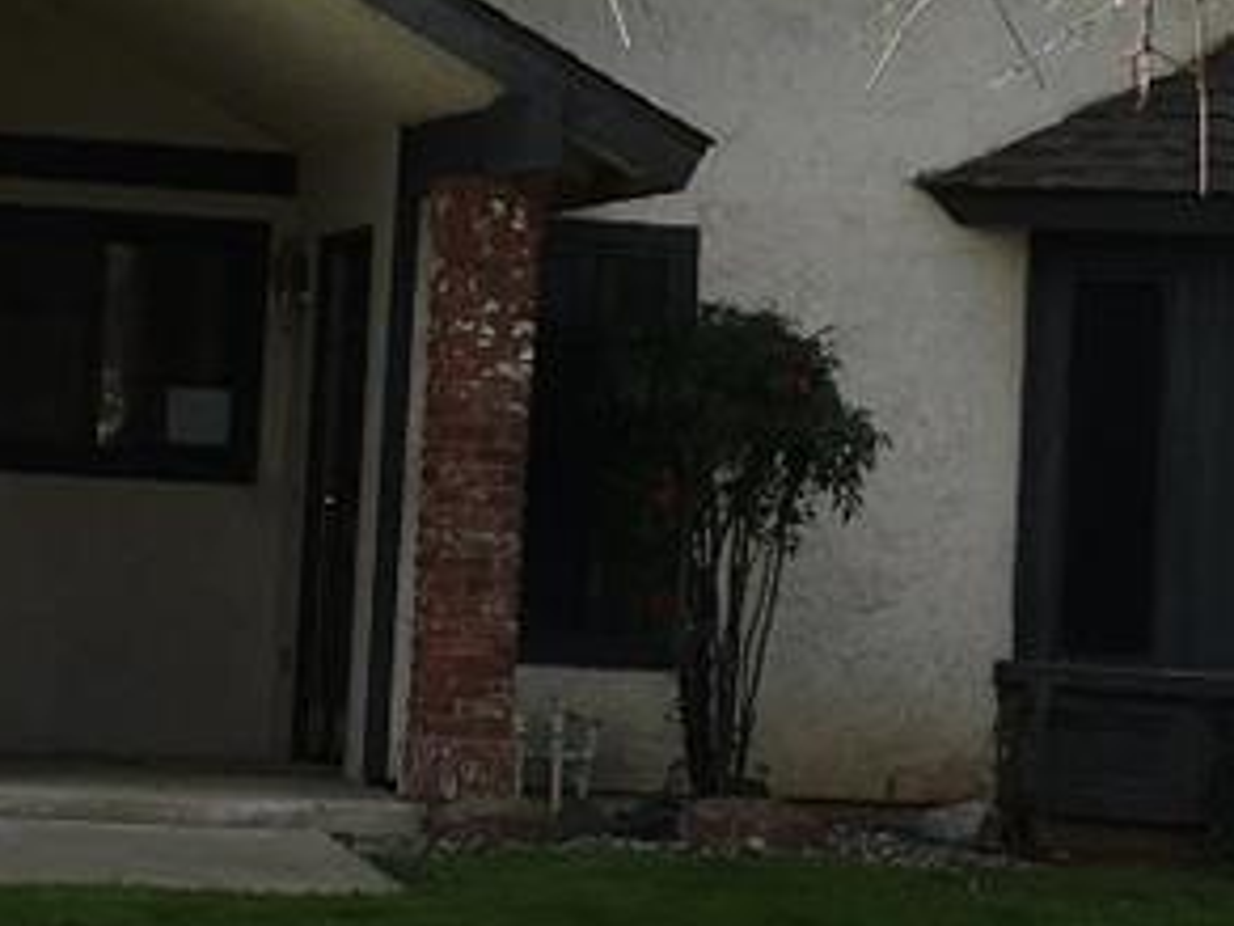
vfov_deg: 9.9
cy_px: 131
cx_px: 621
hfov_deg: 13.3
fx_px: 5312
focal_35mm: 149
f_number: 2.2
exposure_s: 1/1479
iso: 25
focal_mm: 4.15
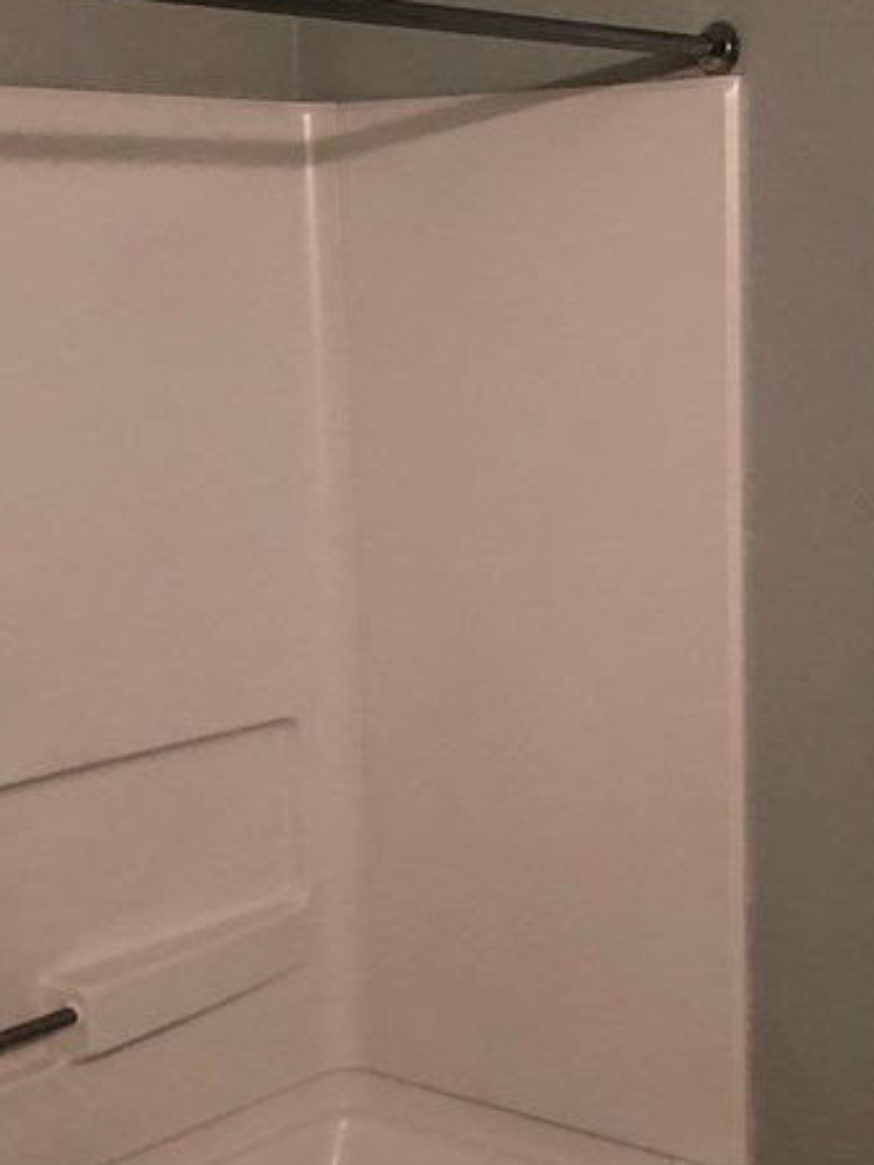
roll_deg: +1.1
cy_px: 635
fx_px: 2155
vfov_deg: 30.3
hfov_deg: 22.7
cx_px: 642
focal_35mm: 64
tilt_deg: -10.8
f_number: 1.8
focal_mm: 4
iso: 64
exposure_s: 1/15
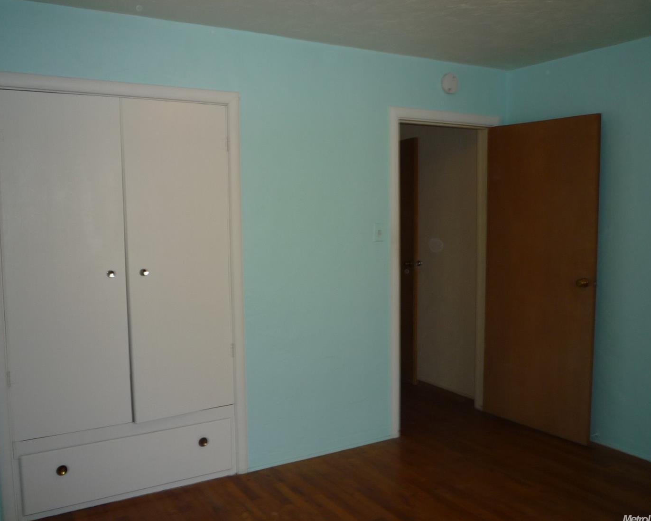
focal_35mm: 32
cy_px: 258
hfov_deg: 55.6
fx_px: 617
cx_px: 314
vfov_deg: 45.8
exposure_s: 1/30
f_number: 3.3
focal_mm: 5.2
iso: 100
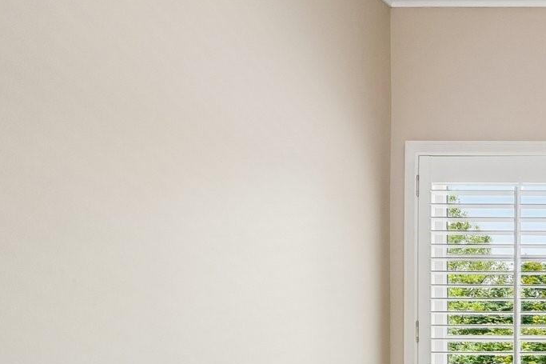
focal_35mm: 45
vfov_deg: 27.6
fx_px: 682
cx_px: 811
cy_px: 388
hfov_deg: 28.7
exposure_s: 1/30
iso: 320
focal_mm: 10
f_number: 8
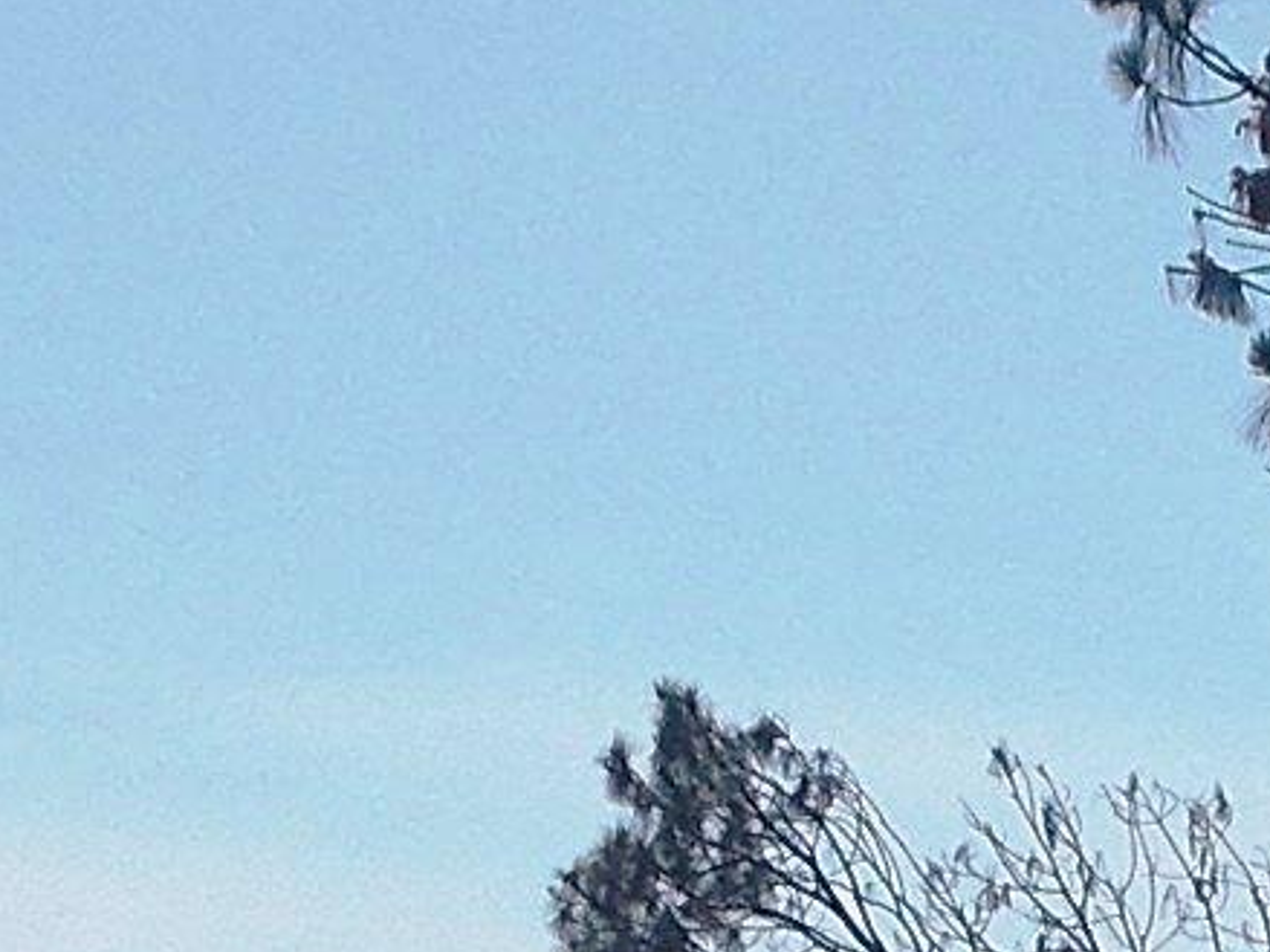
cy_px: 1412
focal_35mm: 300
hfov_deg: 6.6
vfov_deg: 4.9
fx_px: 11003
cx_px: 989
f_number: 12.3
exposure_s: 1/250
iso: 80
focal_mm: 10.3
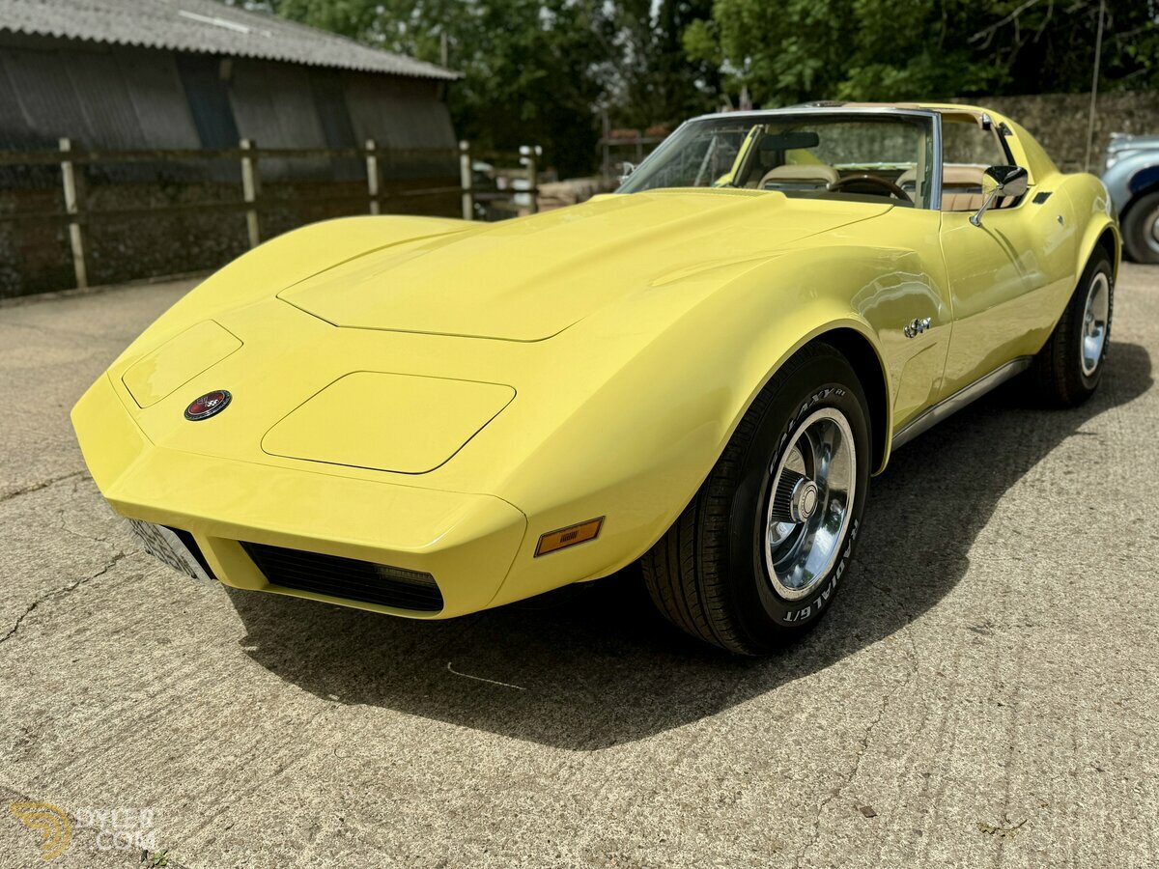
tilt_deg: -12.9
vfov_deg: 56.8
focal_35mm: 24
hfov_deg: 71.6
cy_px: 434
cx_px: 580
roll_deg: +0.2
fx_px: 804
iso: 80
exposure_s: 1/4405
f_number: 1.78
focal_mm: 6.76
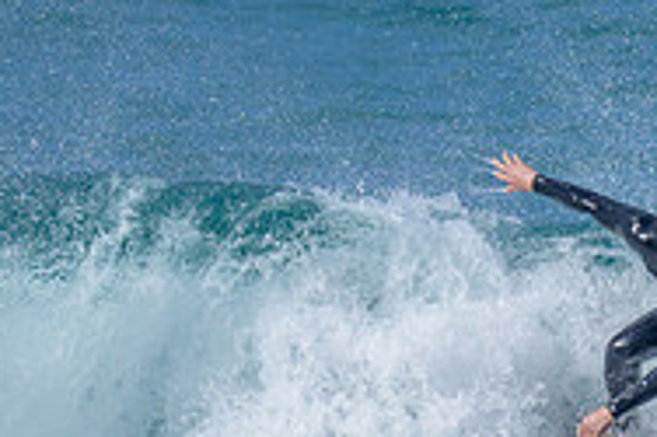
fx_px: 61958
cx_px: 807
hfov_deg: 0.6
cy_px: 367
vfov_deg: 0.4
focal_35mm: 3398
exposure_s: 1/2000
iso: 280
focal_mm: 800
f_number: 6.3
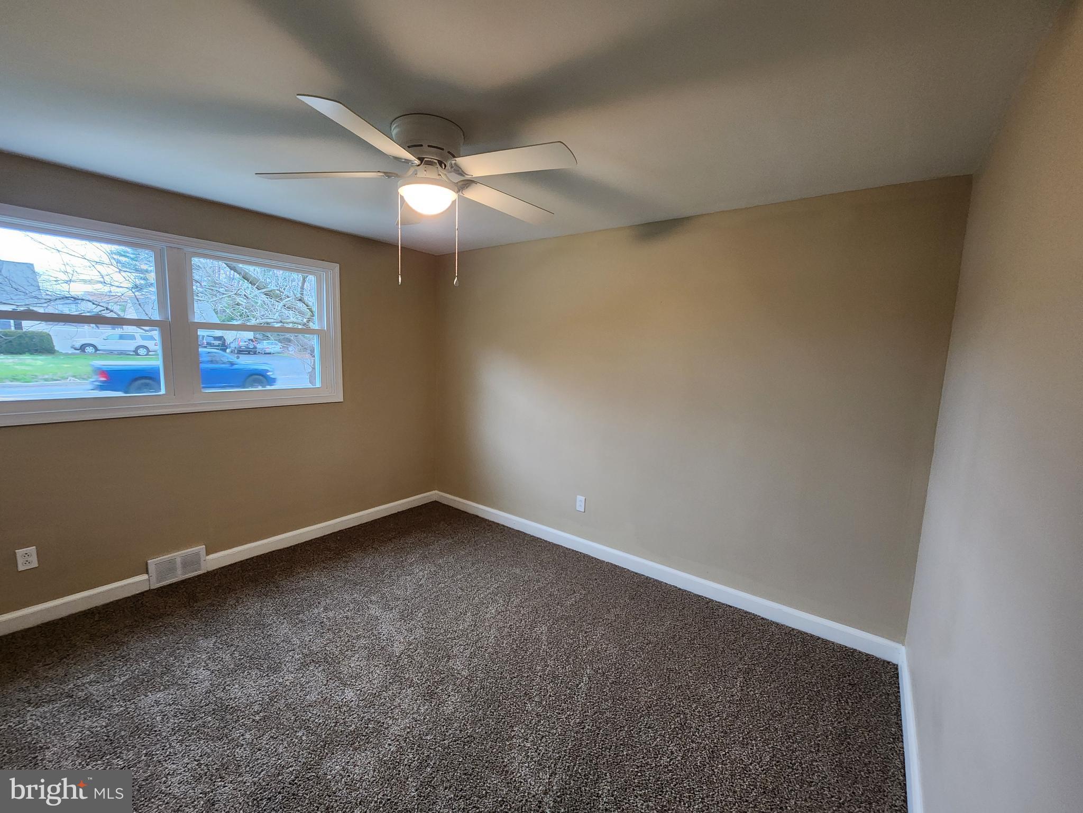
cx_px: 542
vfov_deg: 89.9
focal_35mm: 13
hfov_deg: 106.2
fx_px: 407
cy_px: 406
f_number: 2.2
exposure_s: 1/40
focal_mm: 2.2
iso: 400
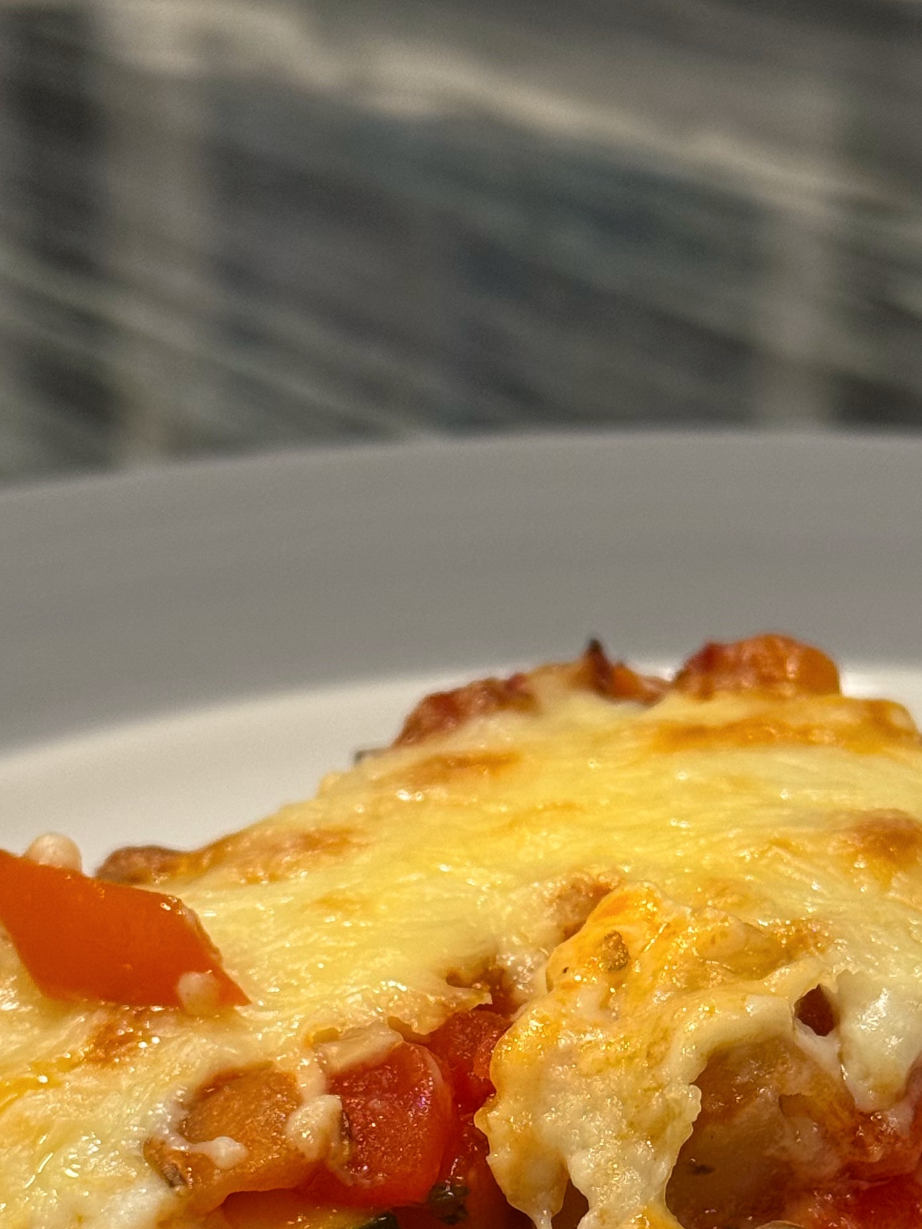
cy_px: 1102
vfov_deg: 18.6
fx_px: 3693
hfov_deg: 14.2
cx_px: 609
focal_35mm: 104
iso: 100
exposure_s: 1/60
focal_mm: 6.76
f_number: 1.78
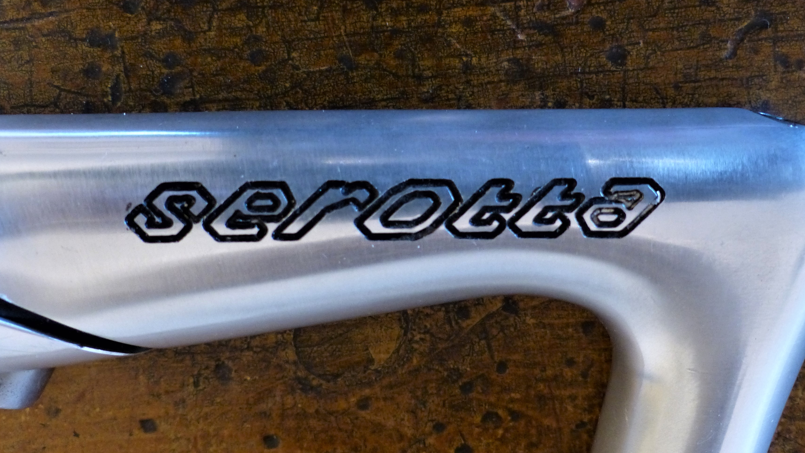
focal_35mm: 42
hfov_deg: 48.4
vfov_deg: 28.3
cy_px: 212
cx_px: 398
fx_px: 897
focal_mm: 6.8
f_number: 2.8
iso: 400
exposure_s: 1/6
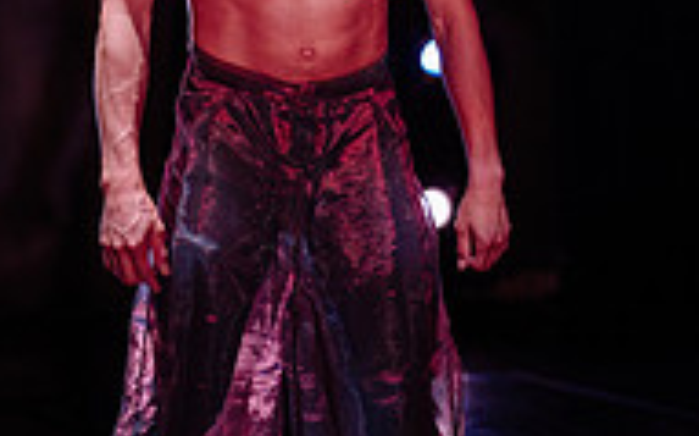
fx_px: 2950
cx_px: 1025
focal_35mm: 155
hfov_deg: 12.9
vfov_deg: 8.4
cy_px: 104
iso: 1000
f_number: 1.2
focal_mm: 50
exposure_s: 1/400
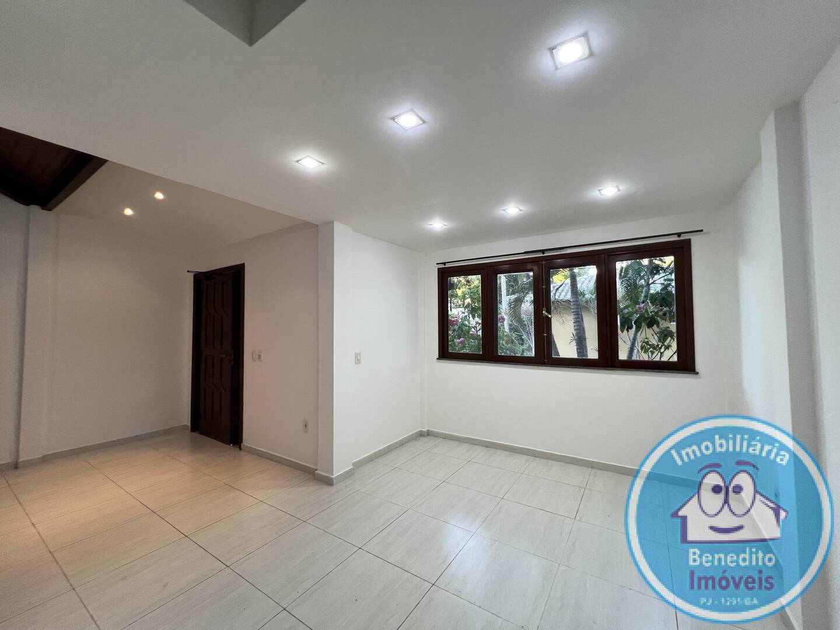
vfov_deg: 89.9
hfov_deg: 106.2
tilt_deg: +3.0
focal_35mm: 13
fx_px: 315
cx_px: 420
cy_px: 315
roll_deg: +1.1
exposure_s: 1/120
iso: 200
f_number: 1.8
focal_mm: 1.57
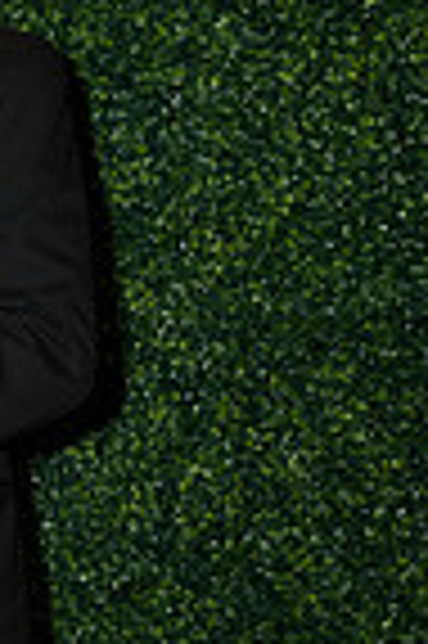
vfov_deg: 14.5
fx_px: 2538
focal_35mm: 142
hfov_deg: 9.4
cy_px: 383
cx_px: -207
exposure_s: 1/160
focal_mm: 45
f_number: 5
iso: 640
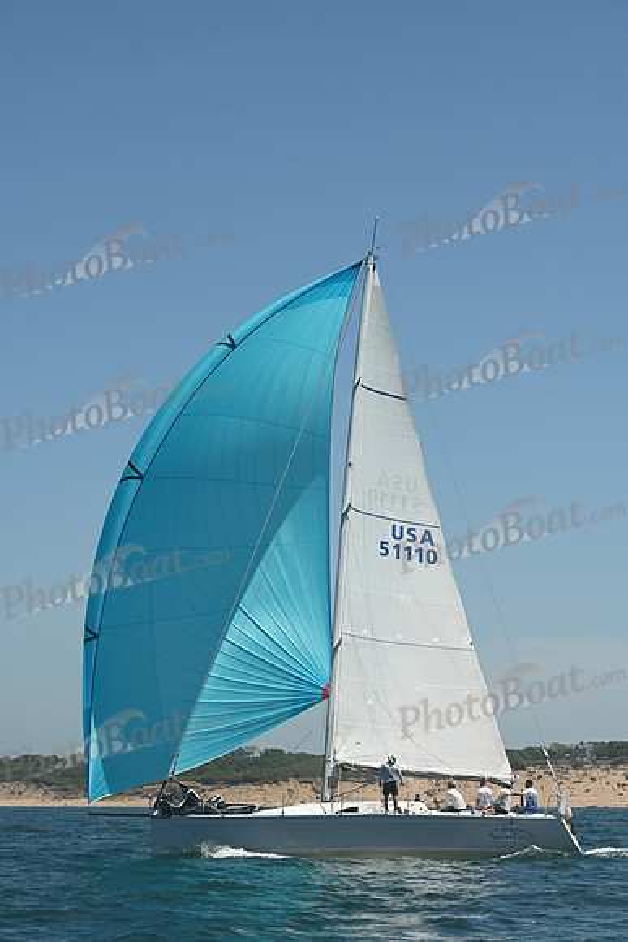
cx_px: 314
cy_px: 471
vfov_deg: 20.8
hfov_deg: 14.0
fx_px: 2563
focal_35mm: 98
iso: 320
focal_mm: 98
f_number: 10
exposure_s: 1/1000
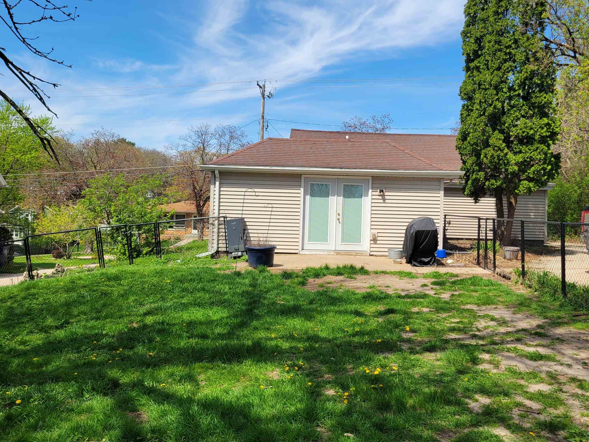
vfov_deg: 41.7
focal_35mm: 34
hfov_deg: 53.7
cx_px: 347
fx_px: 579
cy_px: 197
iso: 40
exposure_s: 1/1946
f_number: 1.8
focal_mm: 5.4
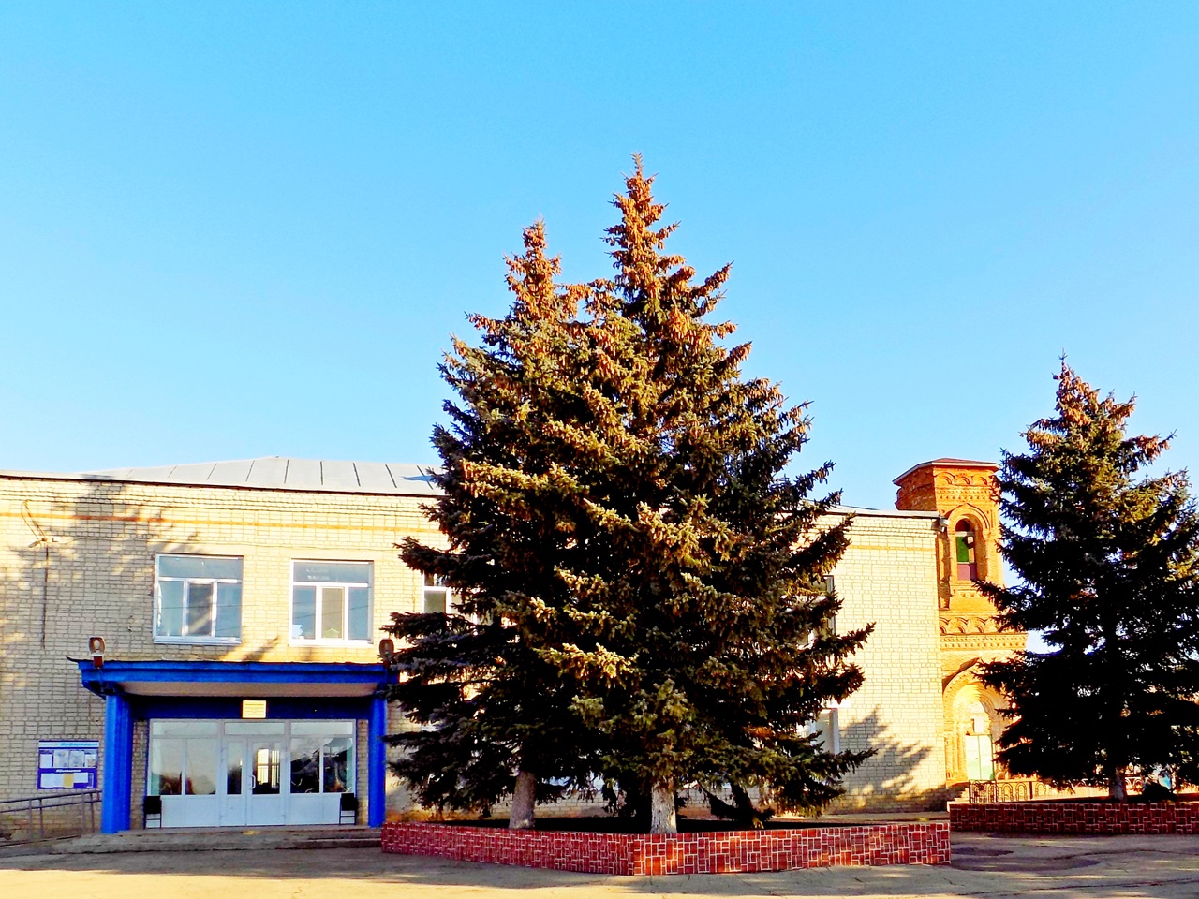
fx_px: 797
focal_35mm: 23
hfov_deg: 73.9
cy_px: 450
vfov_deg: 58.9
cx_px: 600
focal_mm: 4
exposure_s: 1/500
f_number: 3.1
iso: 80
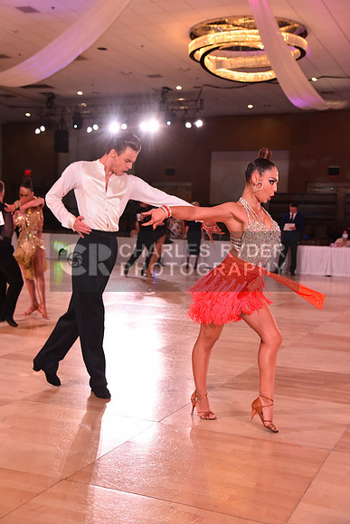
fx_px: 758
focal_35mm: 52
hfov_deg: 26.0
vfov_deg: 38.2
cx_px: 175
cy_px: 262
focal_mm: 52
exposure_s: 1/500
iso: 2000
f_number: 5
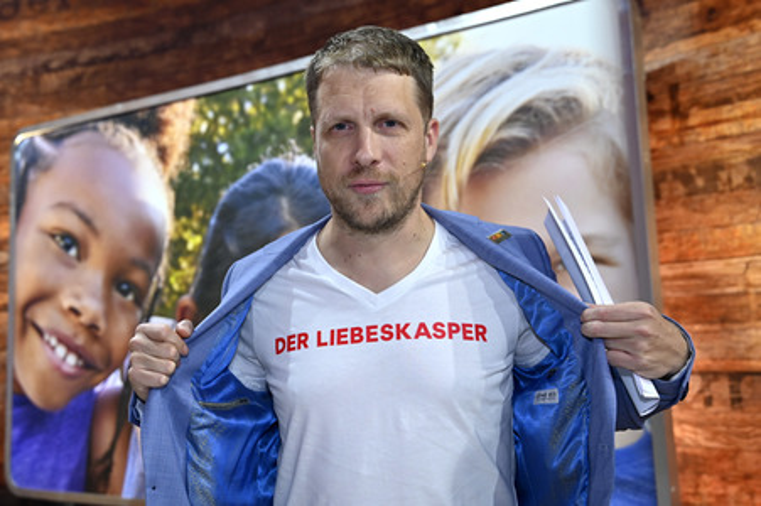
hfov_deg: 51.9
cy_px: 253
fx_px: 782
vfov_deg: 35.9
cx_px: 380
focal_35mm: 37
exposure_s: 1/200
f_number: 4
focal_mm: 37
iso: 1000
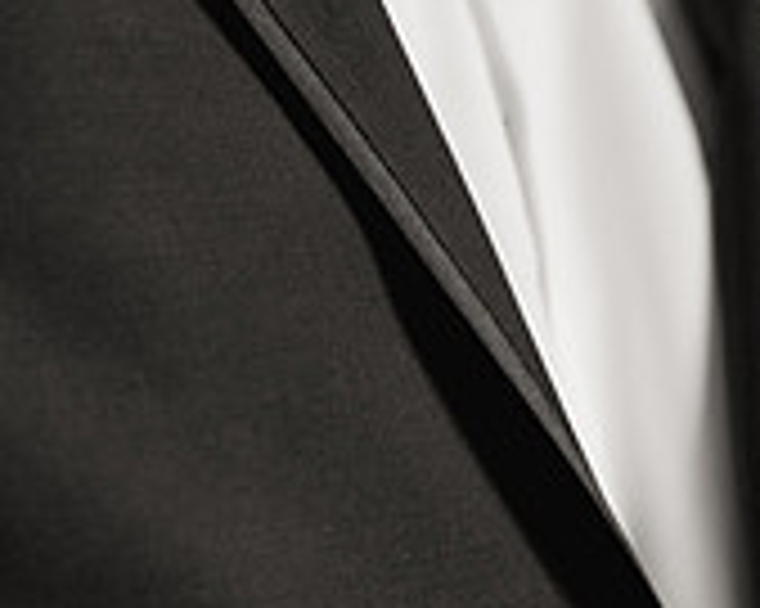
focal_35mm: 172
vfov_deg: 8.9
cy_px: 751
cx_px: 802
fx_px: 3867
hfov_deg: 11.1
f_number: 2
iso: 1600
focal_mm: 50
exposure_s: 1/1000
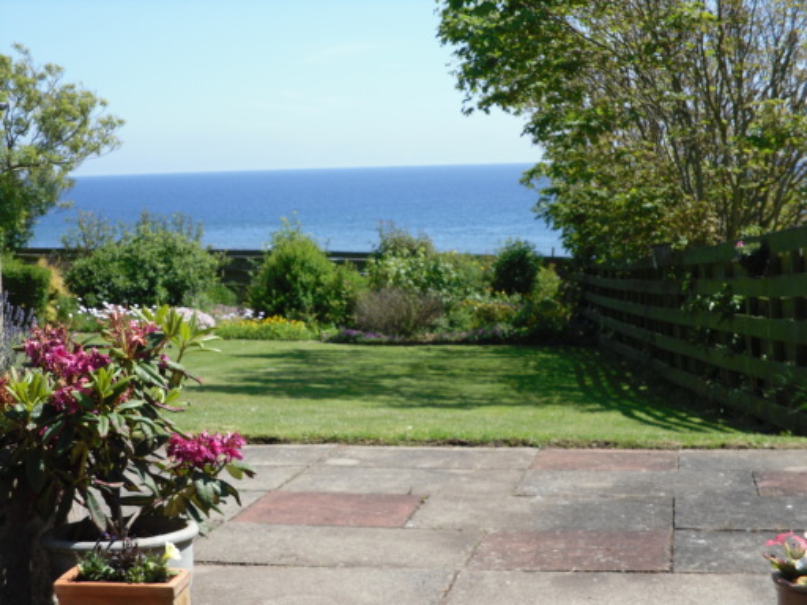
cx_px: 404
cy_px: 302
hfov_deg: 28.6
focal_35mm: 68
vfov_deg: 21.6
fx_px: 1585
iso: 80
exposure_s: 1/412
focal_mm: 12.16
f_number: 4.3
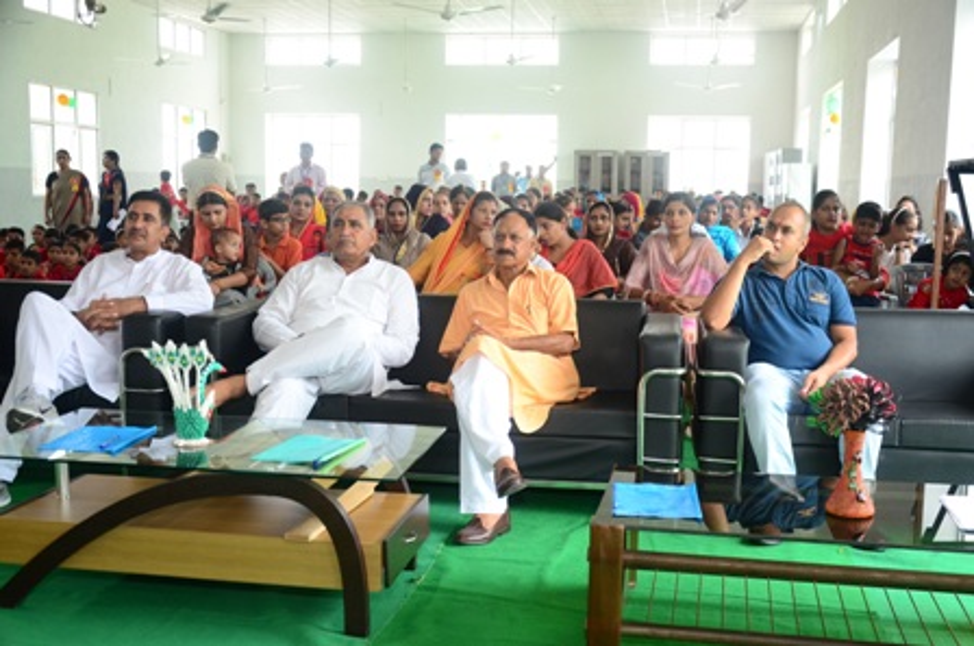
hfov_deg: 46.5
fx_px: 1134
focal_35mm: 42
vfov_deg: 31.8
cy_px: 323
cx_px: 487
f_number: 4
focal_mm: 28
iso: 640
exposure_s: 1/160
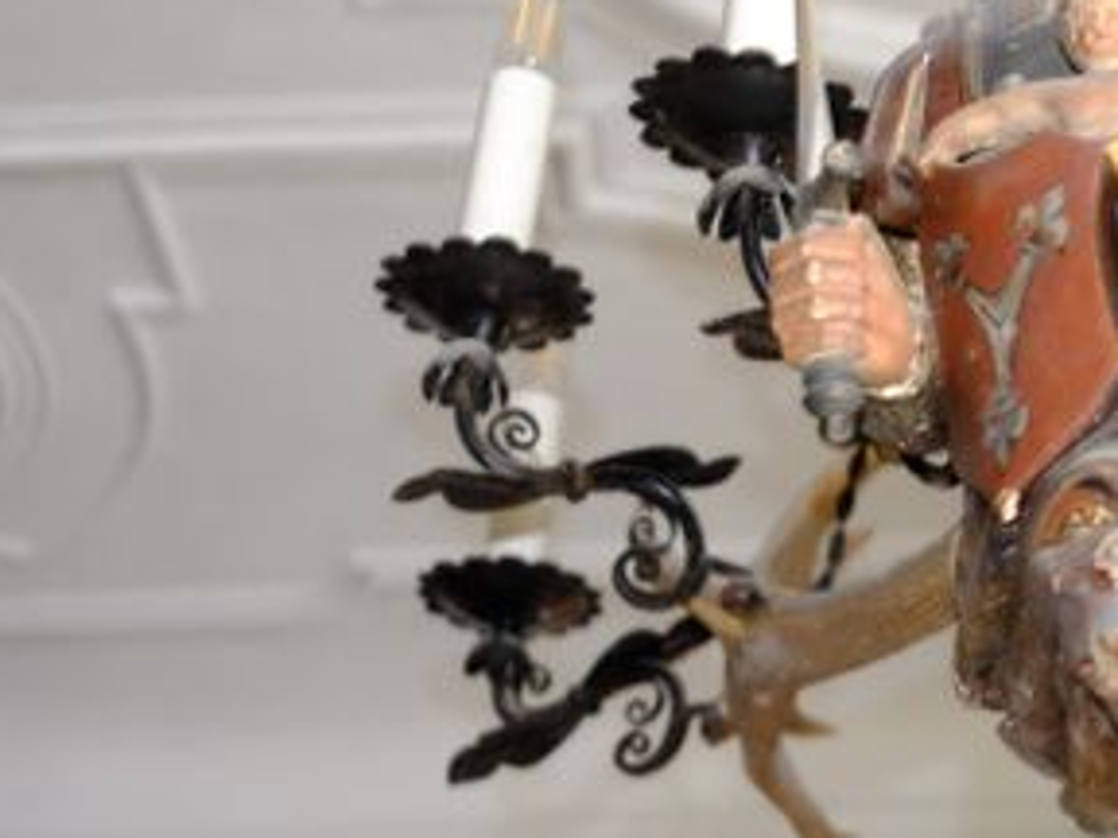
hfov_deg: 22.8
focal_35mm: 82
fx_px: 2648
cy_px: 318
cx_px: 1141
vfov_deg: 18.0
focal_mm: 27
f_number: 2.8
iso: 3200
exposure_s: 1/8.5
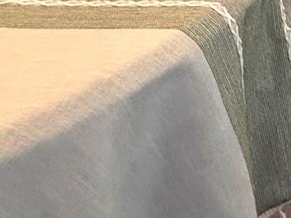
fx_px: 715
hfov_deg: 18.2
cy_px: -340
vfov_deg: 12.5
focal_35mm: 85
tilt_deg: -2.4
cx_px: 526
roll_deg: +0.0
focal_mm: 2.22
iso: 250
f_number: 2.2
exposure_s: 1/120
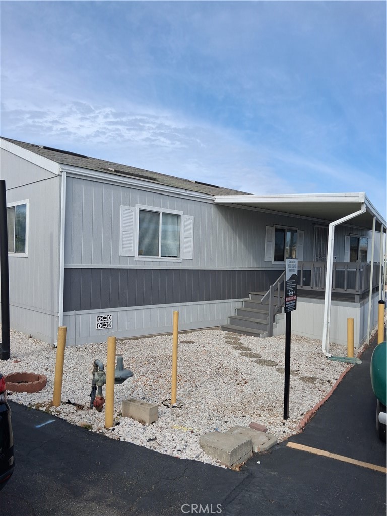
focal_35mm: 27
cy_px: 258
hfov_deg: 51.4
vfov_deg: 65.3
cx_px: 194
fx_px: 402
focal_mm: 4
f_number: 1.8
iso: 25
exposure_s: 1/602
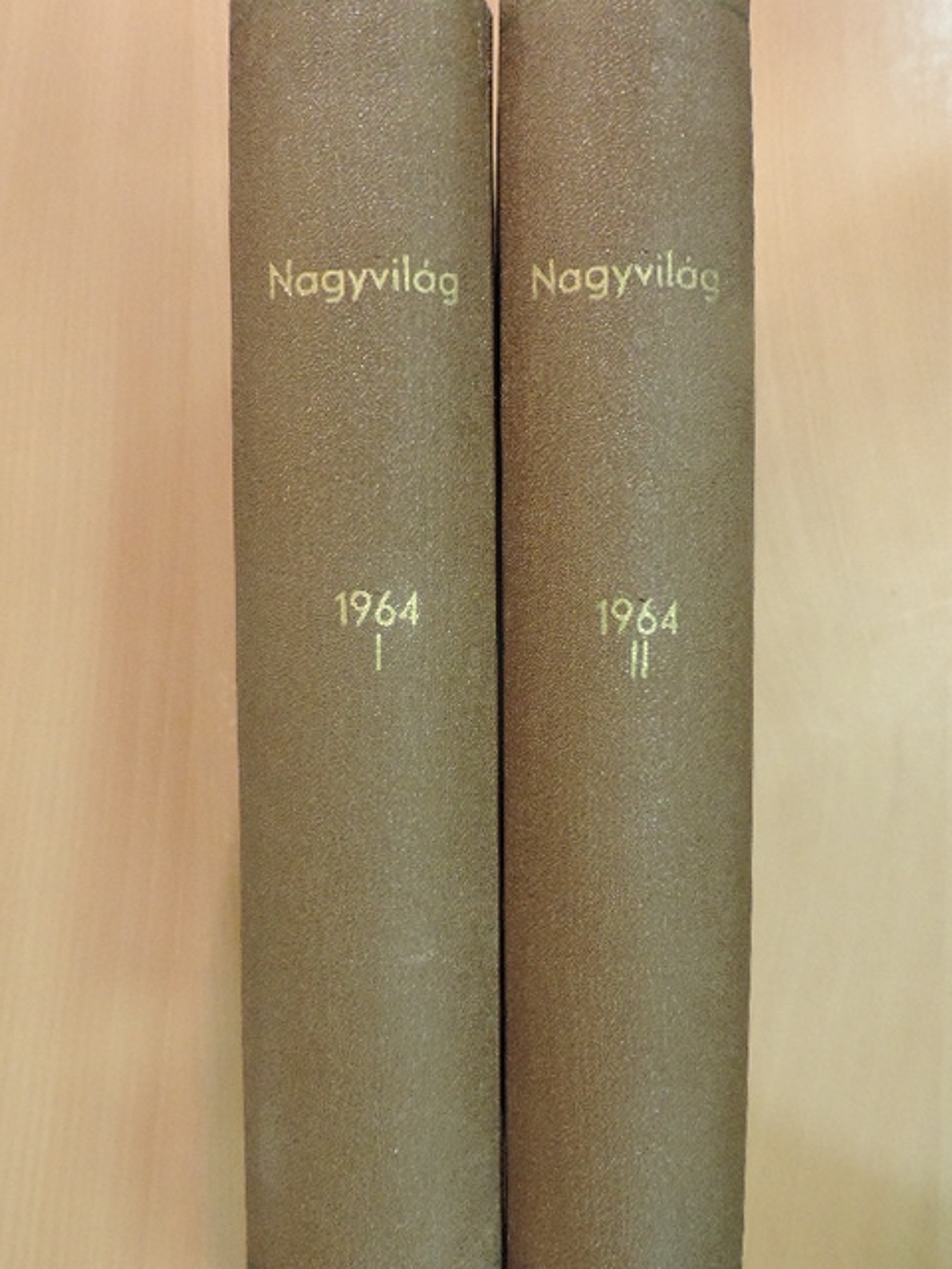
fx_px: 1210
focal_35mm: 33
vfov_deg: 55.4
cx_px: 476
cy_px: 634
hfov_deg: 42.9
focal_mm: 5.8
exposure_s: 1/60
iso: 1250
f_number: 3.2
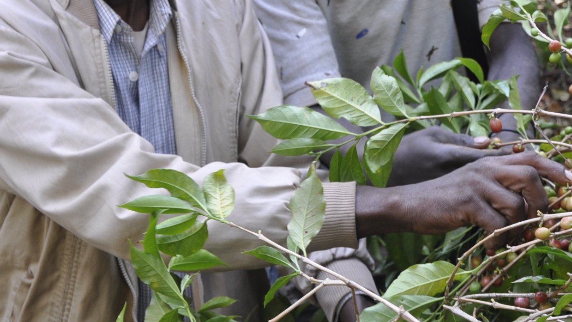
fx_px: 1030
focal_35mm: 68
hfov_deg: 30.8
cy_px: 80
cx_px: 379
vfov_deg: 17.7
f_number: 5.6
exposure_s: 1/30
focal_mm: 25
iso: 320
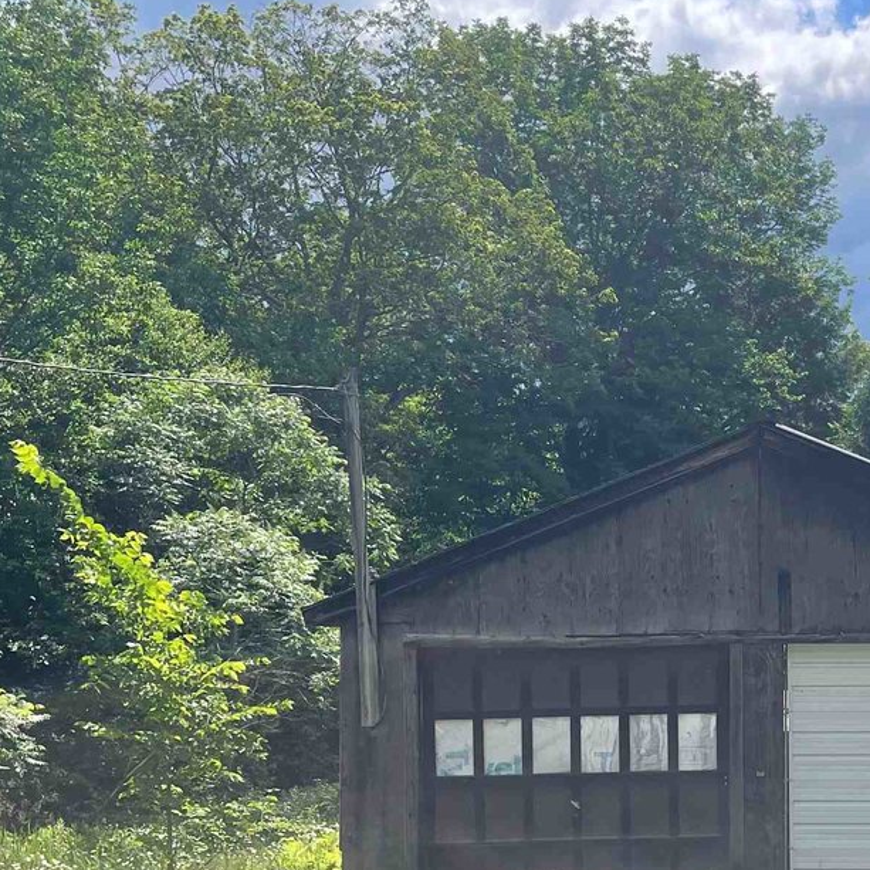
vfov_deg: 27.9
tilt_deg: -3.1
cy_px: 731
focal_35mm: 60
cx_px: 907
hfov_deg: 26.8
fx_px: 1706
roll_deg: -0.2
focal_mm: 4.2
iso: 32
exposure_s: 1/2618
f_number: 1.6
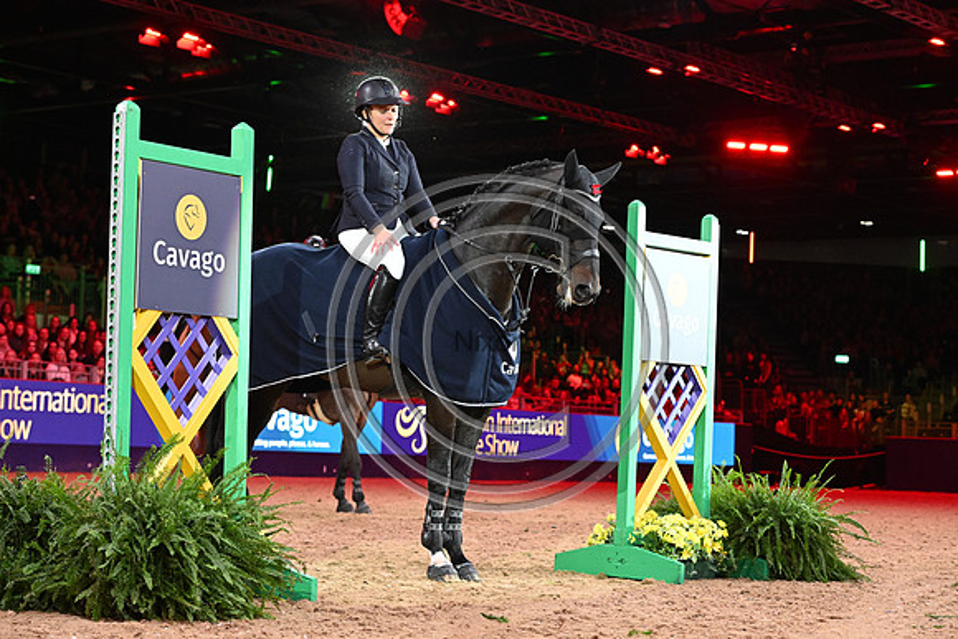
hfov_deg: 25.4
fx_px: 2129
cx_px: 479
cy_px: 320
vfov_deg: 17.1
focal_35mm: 80
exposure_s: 1/500
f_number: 5
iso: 6400
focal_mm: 80
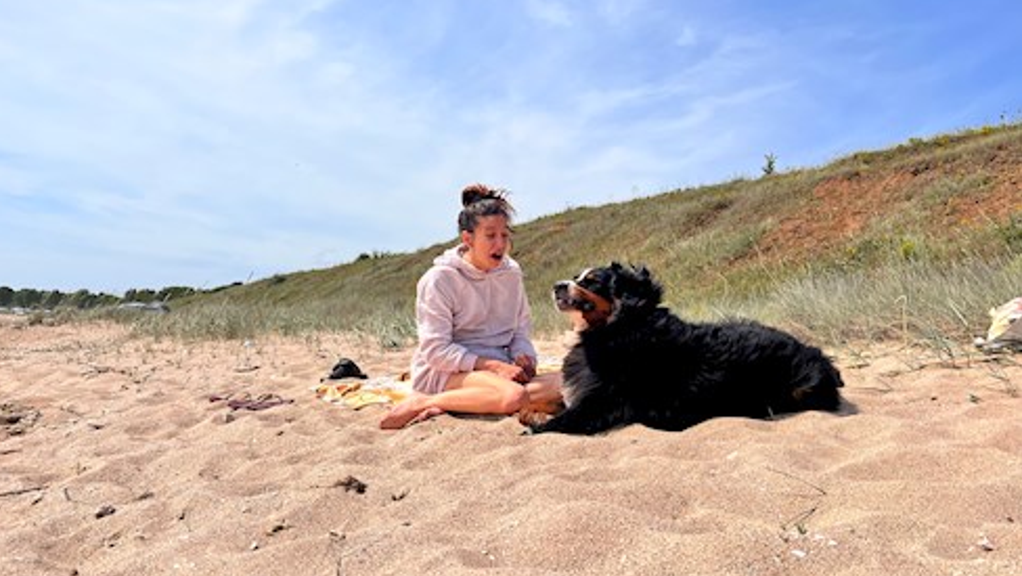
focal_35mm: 29
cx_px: 501
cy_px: 271
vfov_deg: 40.2
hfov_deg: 66.0
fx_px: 786
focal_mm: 5.7
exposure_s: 1/8696
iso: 50
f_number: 1.5
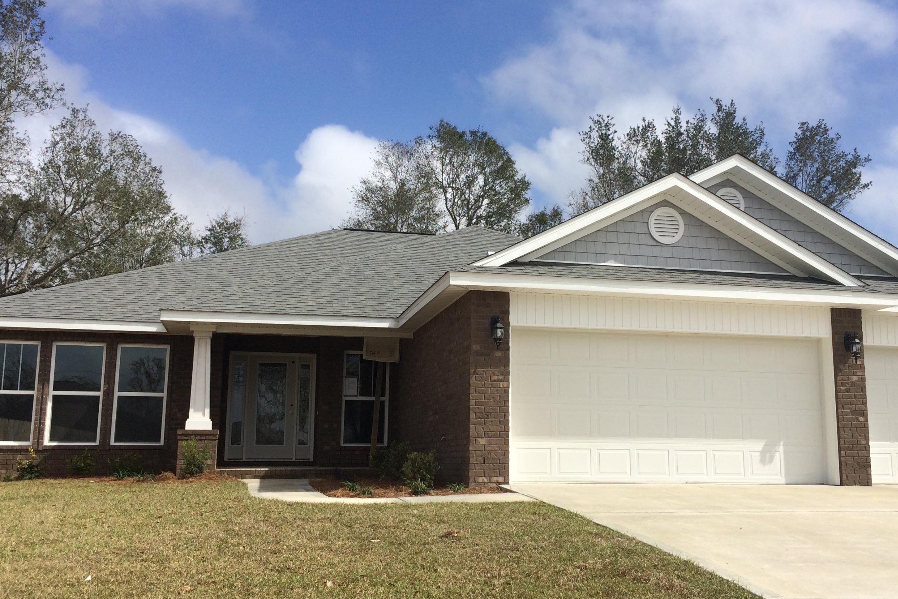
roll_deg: +1.1
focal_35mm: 38
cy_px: 307
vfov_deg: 35.0
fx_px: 948
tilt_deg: +9.6
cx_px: 493
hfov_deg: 50.6
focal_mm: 4.15
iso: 32
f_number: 2.2
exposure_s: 1/3731
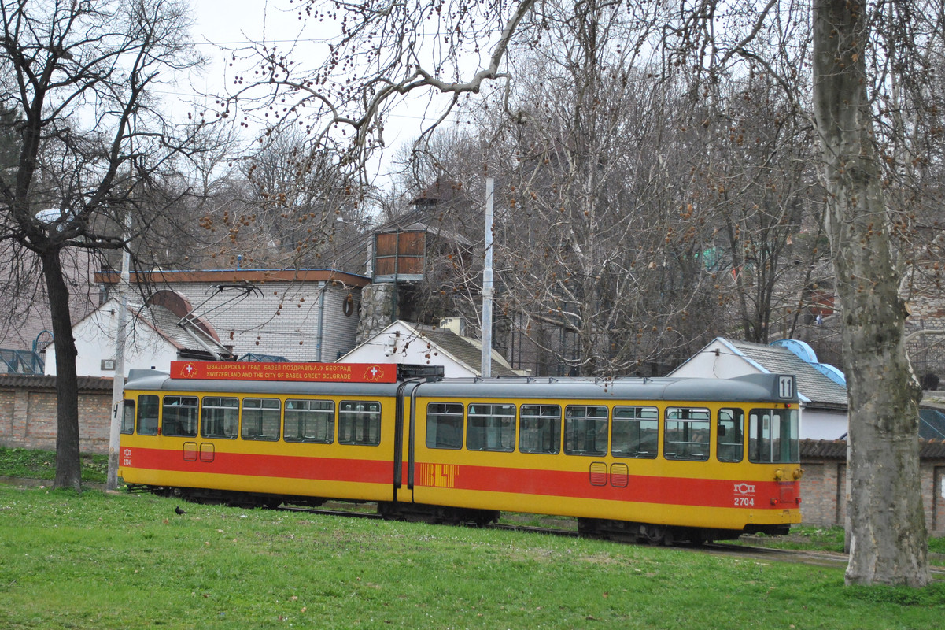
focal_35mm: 60
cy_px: 315
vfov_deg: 22.6
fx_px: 1574
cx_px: 472
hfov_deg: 33.4
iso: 800
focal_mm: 40
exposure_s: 1/500
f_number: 5.3
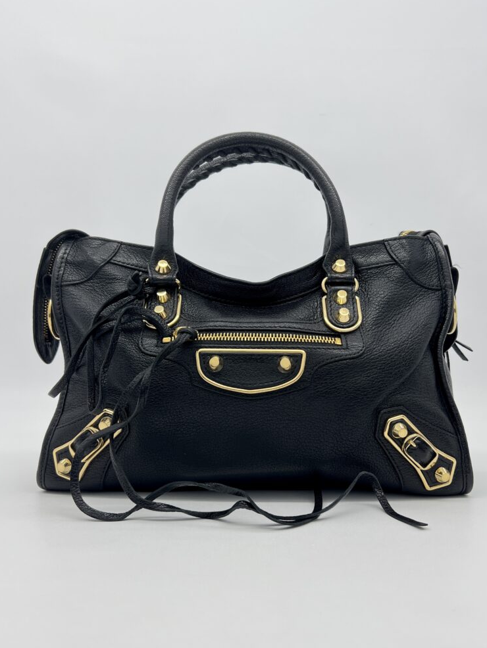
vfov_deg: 65.3
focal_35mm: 27
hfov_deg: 51.4
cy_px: 323
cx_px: 251
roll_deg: -0.6
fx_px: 506
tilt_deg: -0.4
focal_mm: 5.7
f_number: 1.5
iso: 40
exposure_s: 1/205
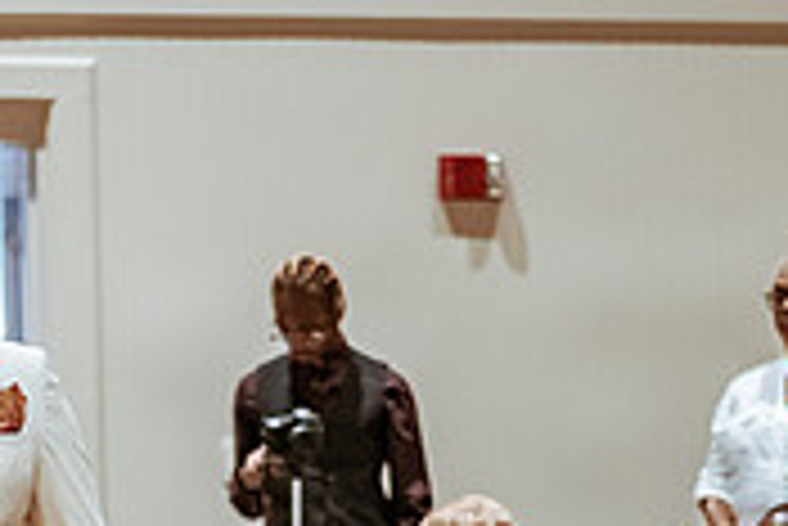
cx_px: 216
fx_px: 4206
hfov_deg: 10.7
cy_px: 726
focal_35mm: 192
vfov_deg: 7.1
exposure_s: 1/640
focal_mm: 58
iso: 2000
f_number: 1.4
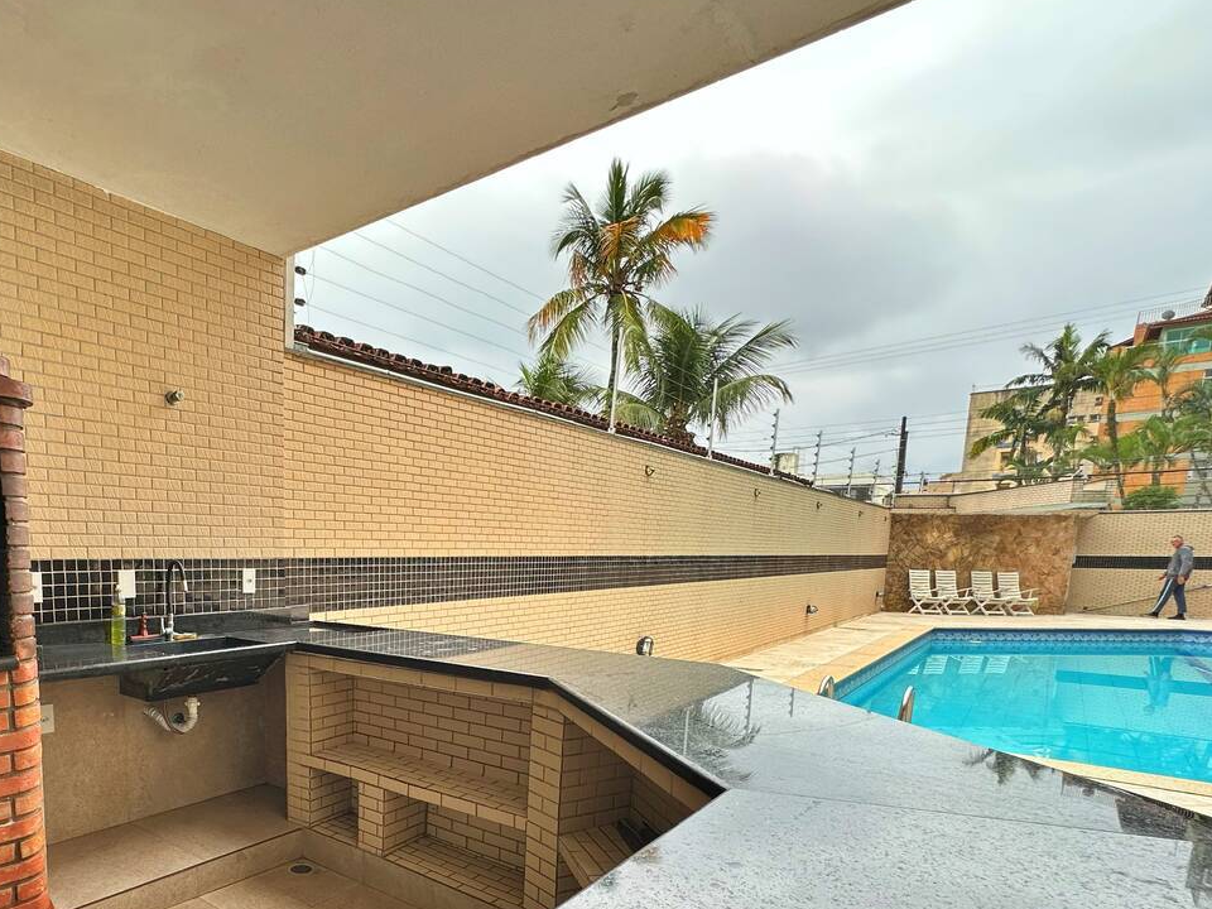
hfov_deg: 74.9
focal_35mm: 21
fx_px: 735
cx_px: 346
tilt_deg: -8.2
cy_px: 650
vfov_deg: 60.9
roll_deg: -1.0
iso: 40
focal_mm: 2.22
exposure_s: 1/262
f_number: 2.2
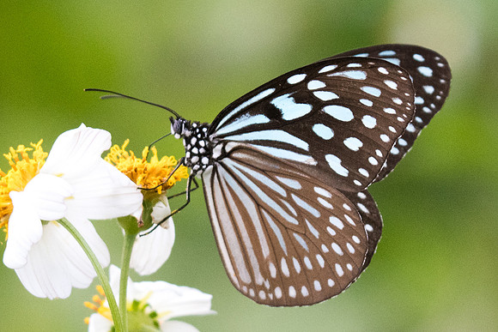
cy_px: 180
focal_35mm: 926
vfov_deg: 1.5
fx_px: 12816
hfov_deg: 2.2
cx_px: 327
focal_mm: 210
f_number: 6.3
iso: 1600
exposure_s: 1/800
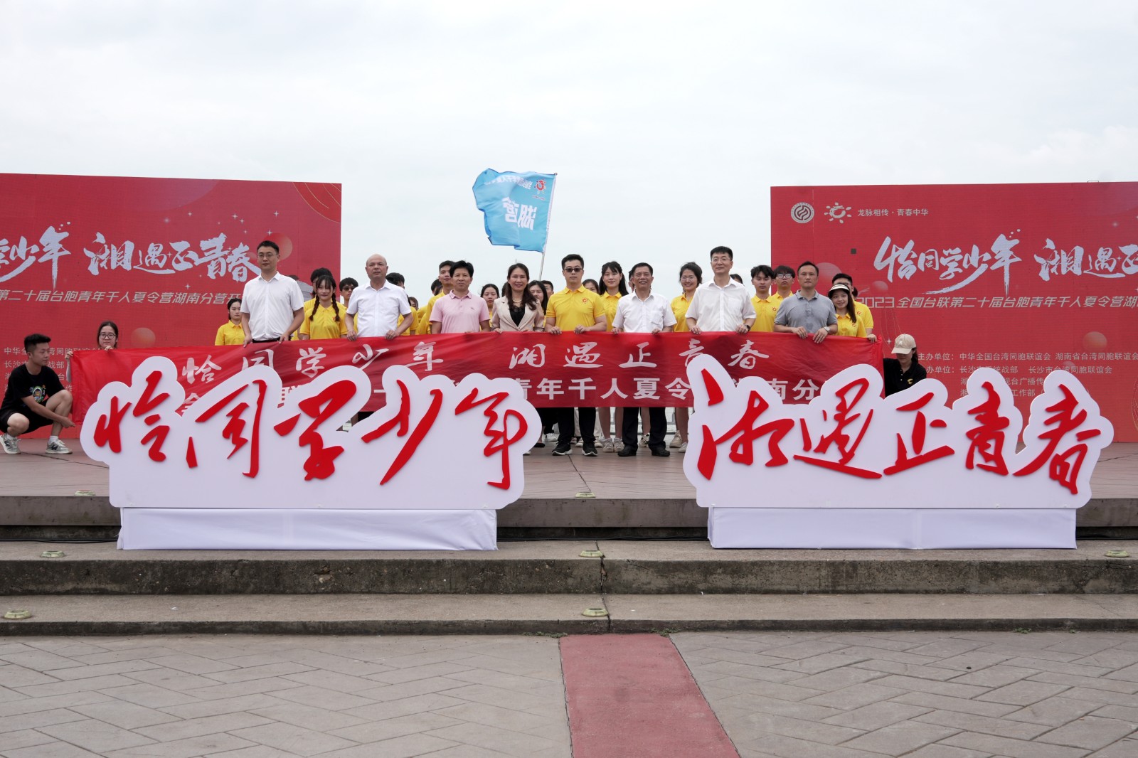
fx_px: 1327
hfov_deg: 46.4
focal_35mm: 42
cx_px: 569
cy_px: 379
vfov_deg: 31.9
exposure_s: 1/160
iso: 125
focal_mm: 28
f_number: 10
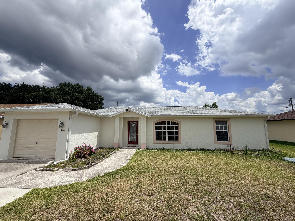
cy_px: 110
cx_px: 148
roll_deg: +0.4
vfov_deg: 85.7
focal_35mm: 14
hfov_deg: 102.1
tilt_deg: +6.7
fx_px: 119
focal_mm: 2.22
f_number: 2.2
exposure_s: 1/1901
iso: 20
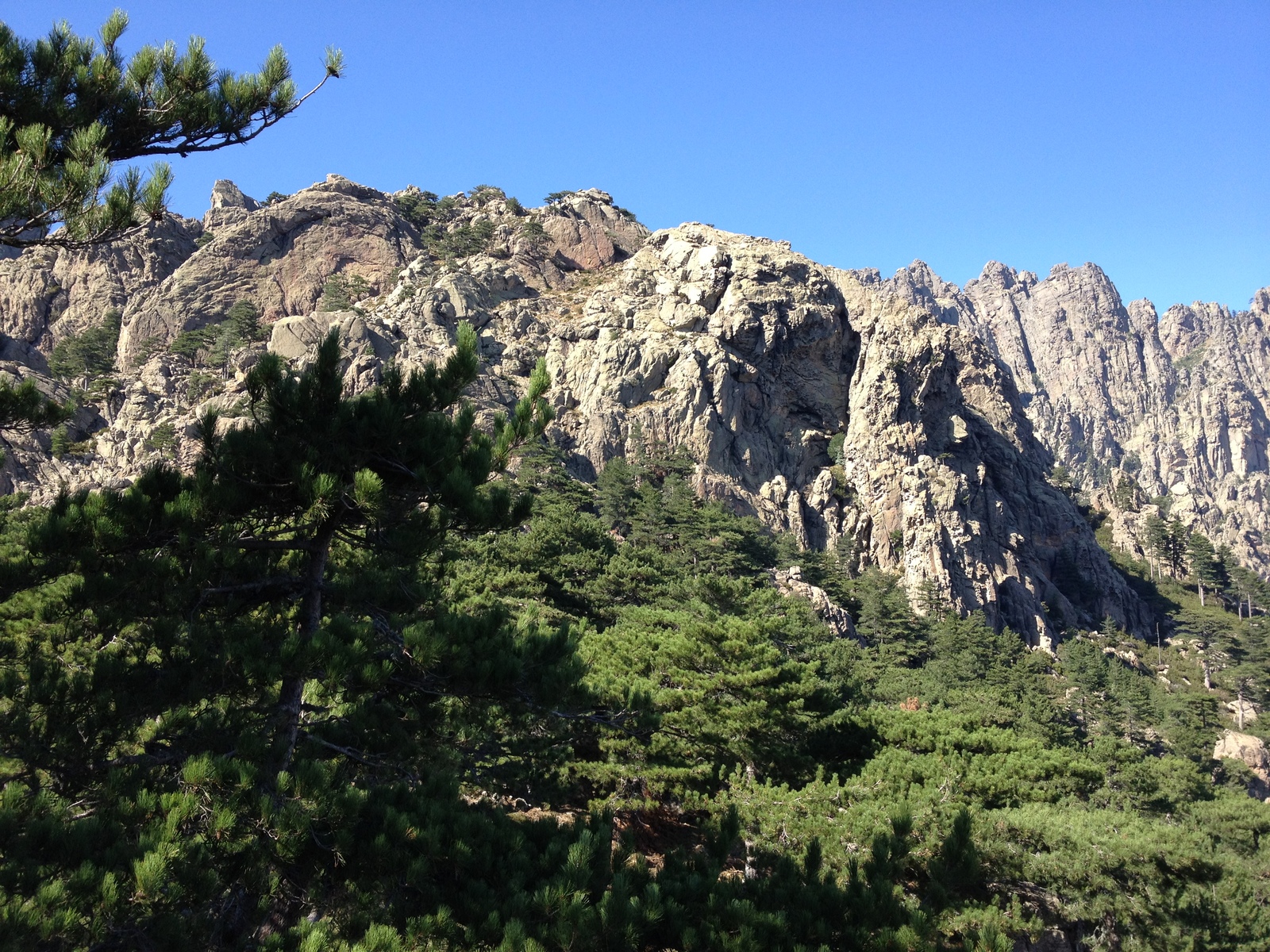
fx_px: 1284
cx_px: 635
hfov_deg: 52.6
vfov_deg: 40.7
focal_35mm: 35
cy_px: 476
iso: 64
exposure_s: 1/606
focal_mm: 4.28
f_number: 2.4
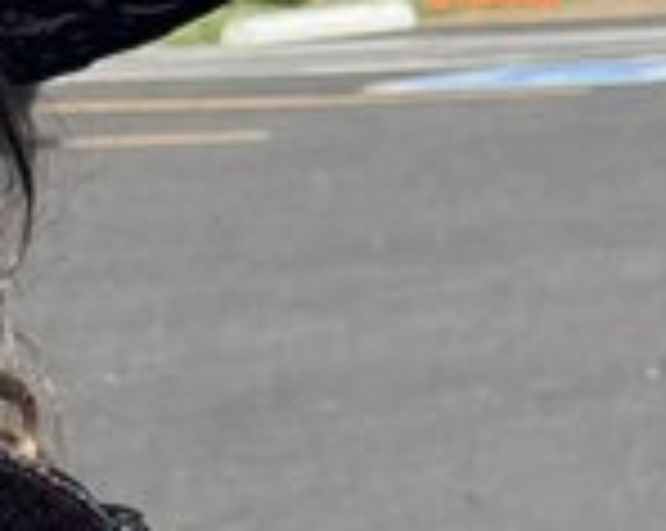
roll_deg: +4.1
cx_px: -320
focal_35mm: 325
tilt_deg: -12.6
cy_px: 1269
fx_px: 6398
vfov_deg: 4.6
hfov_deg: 5.9
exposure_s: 1/2179
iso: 64
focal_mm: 6.76
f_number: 1.78
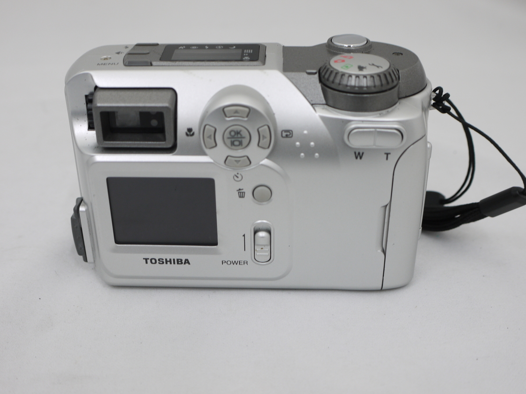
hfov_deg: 39.7
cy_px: 197
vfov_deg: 30.3
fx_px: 729
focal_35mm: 48
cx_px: 263
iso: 200
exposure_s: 1/40
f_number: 4.8
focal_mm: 24
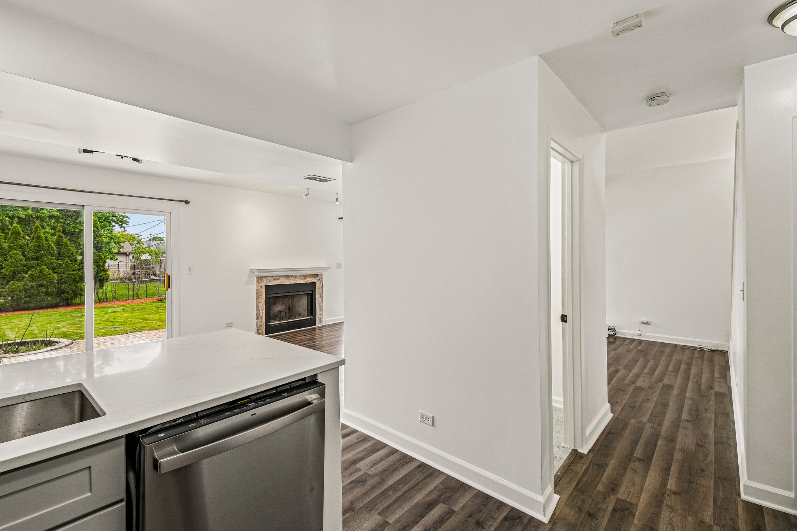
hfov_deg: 100.4
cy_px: 266
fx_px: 332
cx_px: 398
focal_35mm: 15
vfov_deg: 77.3
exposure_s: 1/15
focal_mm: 10
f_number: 8
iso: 100
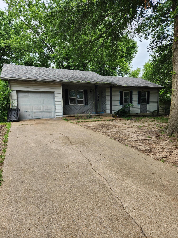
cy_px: 119
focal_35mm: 23
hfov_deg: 58.9
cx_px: 89
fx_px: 158
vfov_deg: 73.9
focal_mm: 5.4
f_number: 1.8
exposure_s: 1/257
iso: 20
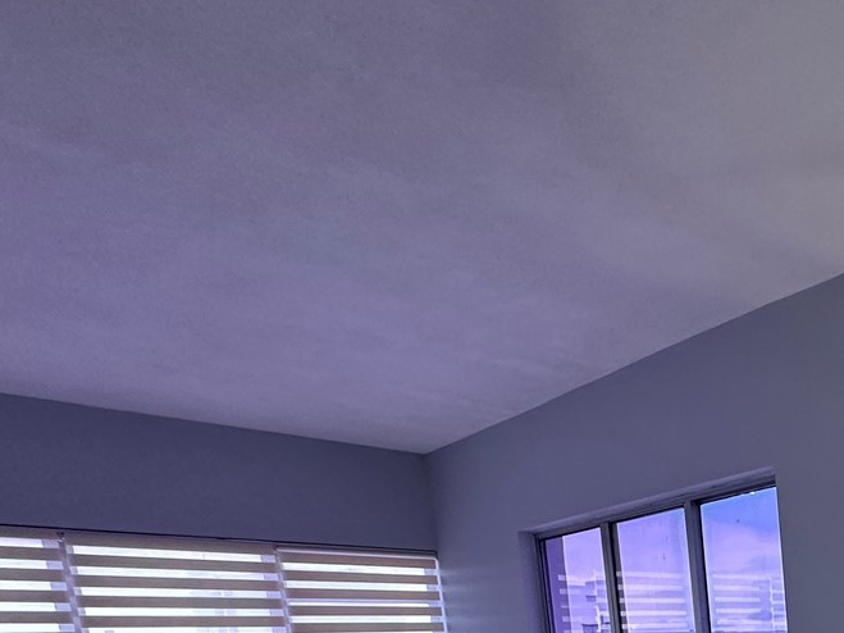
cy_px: 761
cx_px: 954
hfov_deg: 41.5
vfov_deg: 33.8
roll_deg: +2.6
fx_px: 829
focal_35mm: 34
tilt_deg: -7.6
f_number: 2.2
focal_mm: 2.22
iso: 160
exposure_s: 1/60
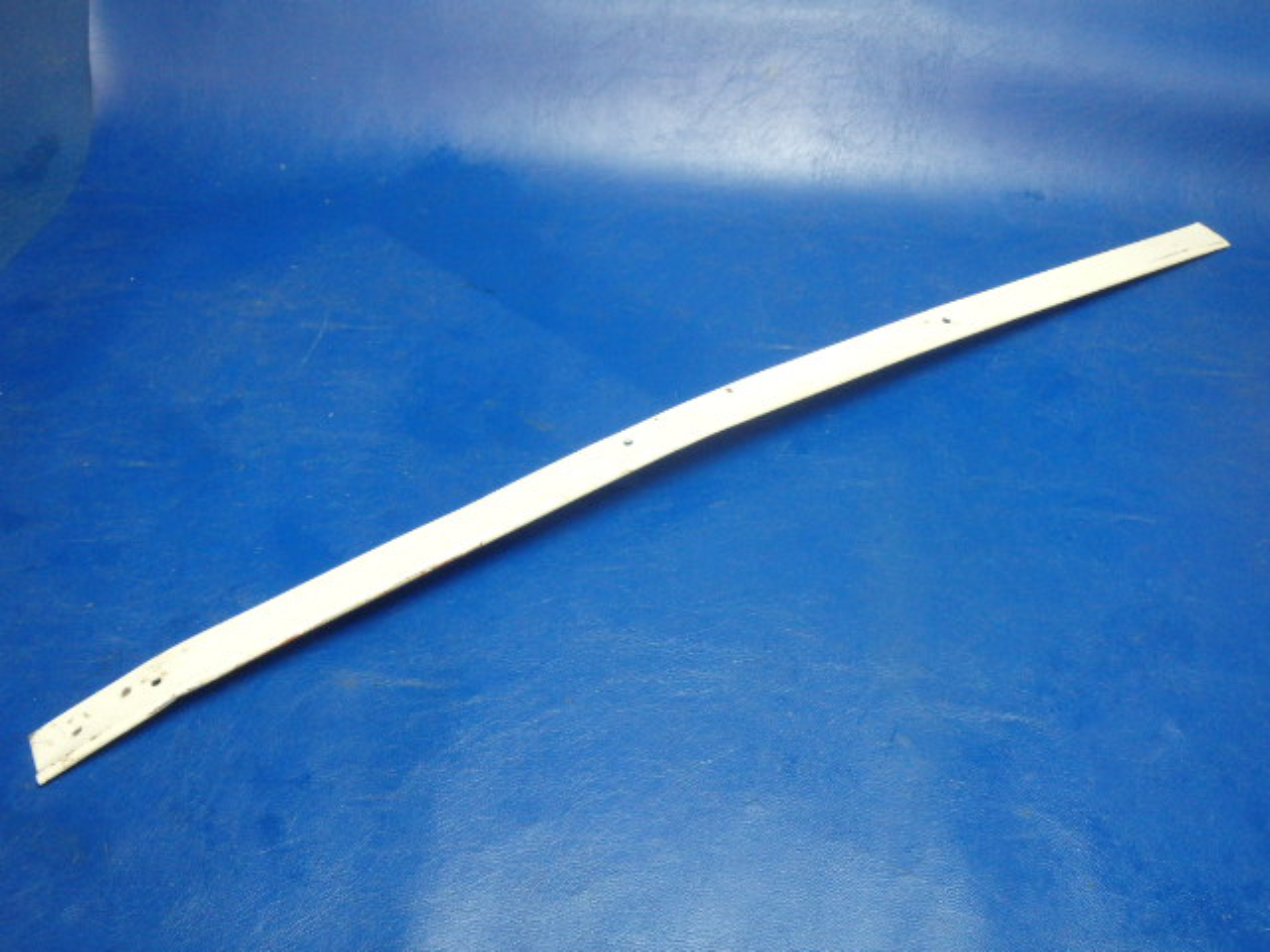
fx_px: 1027
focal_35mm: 28
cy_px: 476
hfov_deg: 63.4
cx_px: 635
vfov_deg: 49.7
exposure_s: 1/30
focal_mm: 5
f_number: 3.9
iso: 500
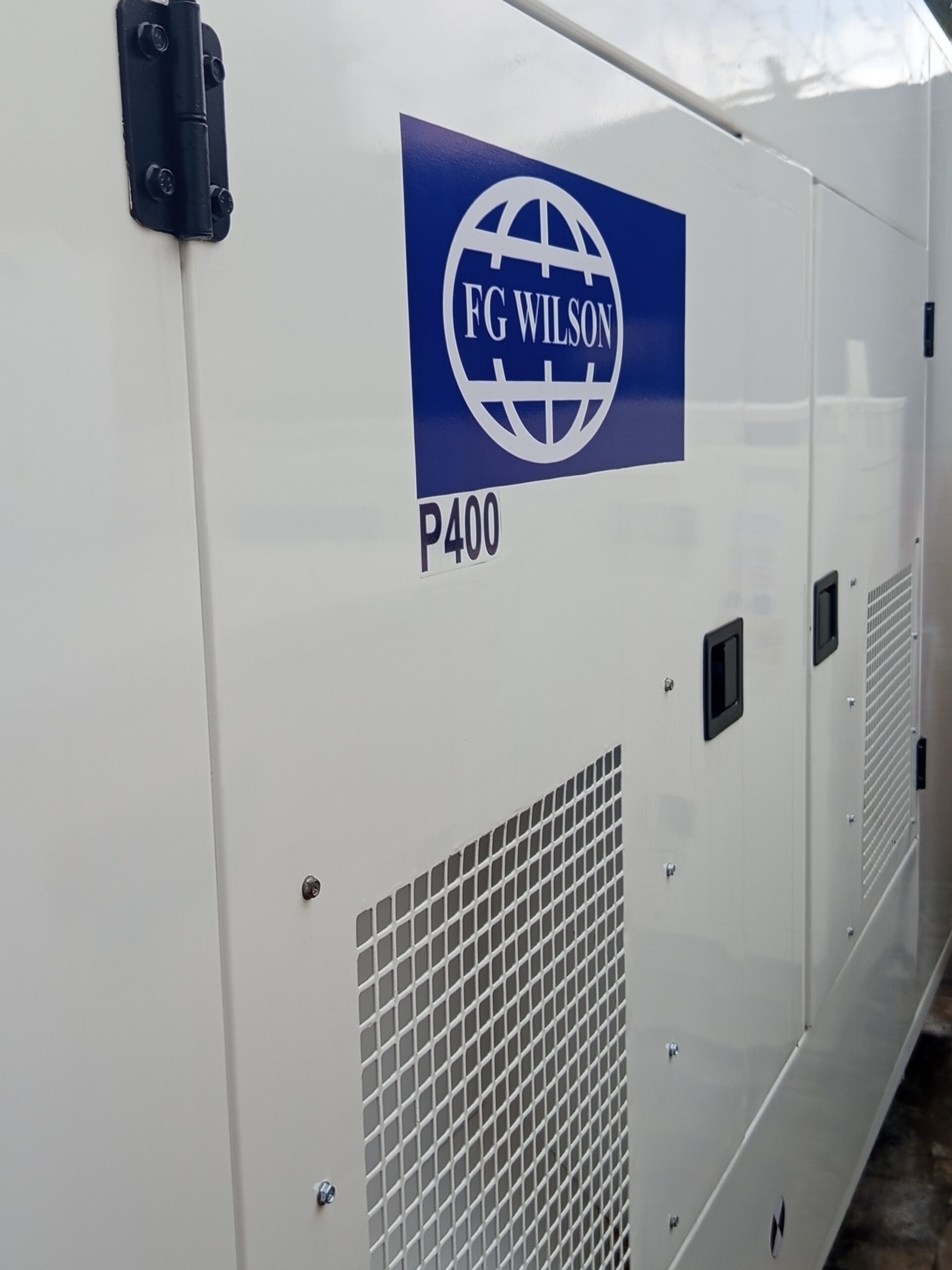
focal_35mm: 38
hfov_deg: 37.7
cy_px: 635
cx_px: 476
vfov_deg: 49.0
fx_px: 1393
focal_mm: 5.24
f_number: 1.7
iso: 51
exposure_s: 1/455
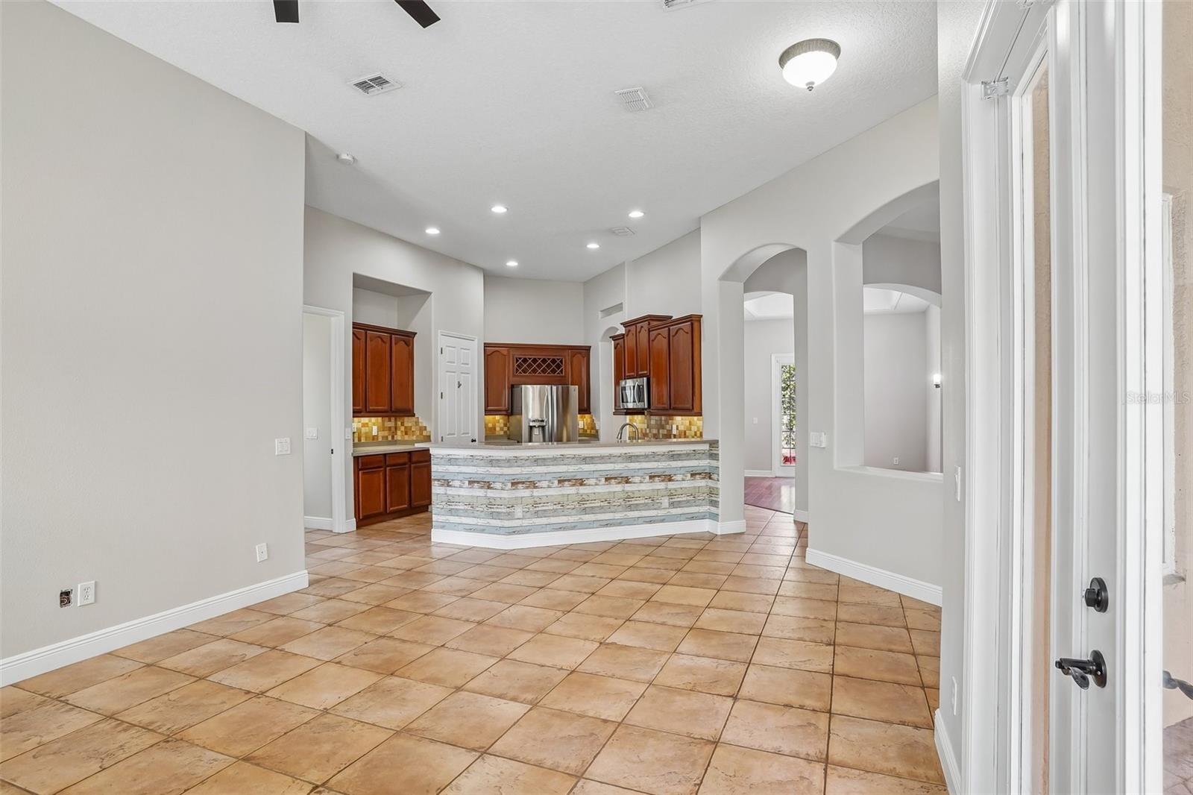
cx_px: 596
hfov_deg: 93.3
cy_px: 398
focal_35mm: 17
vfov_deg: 70.4
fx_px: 563
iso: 400
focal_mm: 17
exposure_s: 1/13
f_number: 9
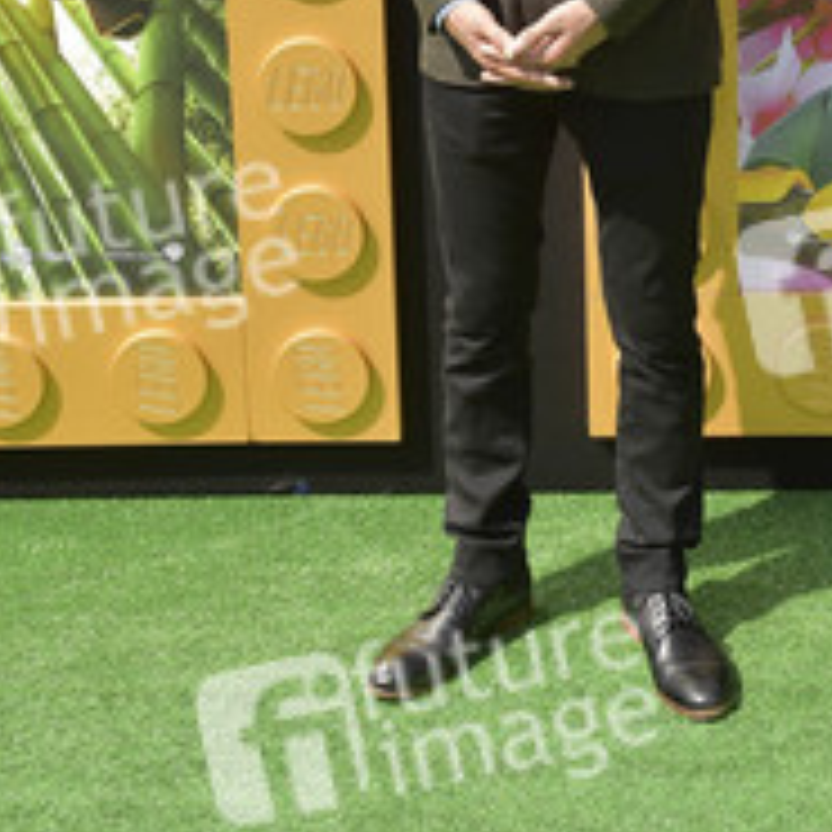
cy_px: 45
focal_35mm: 66
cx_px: 560
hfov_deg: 25.9
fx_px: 1795
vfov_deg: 25.1
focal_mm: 36
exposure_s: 1/320
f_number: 6.3
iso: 200
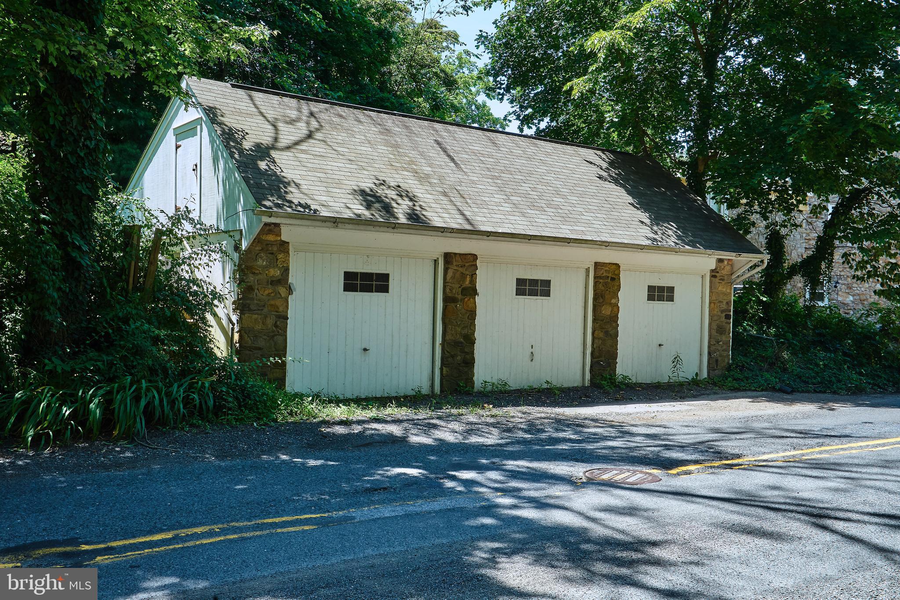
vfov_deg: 37.8
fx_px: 875
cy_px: 300
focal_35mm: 35
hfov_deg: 54.4
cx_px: 450
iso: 800
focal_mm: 35
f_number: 16
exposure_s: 1/80
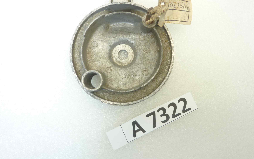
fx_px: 201
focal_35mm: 29
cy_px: 61
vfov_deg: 42.9
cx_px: 136
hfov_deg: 64.6
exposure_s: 1/15
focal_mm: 4.1
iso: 80
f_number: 3.3
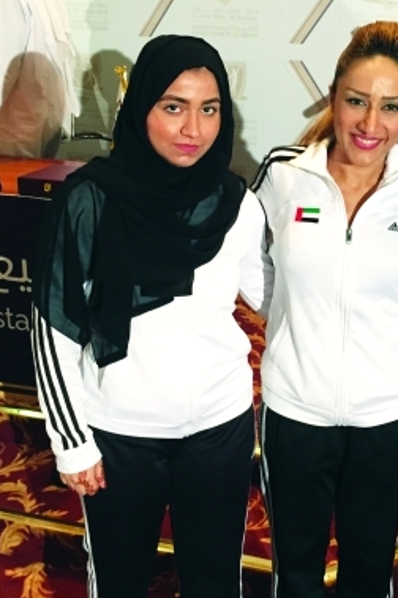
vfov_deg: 38.9
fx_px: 847
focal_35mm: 51
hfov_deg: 26.3
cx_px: 272
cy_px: 273
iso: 125
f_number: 2.2
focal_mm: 4.15
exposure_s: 1/30
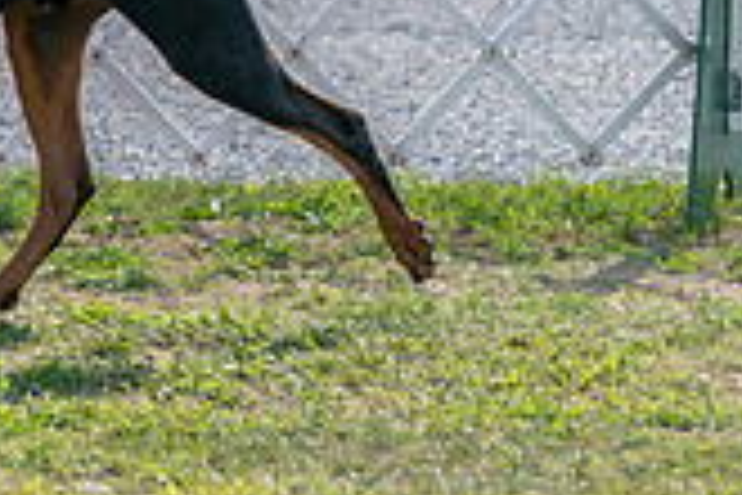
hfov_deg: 4.2
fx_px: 9996
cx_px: -85
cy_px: -353
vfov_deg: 2.8
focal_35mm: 485
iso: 640
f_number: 4.5
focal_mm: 138
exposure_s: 1/1600
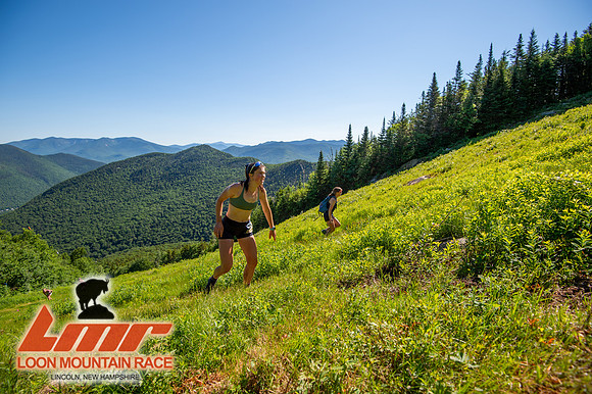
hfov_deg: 96.8
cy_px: 197
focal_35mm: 16
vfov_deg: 73.7
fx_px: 263
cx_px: 296
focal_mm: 16
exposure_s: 1/500
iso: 100
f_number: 5
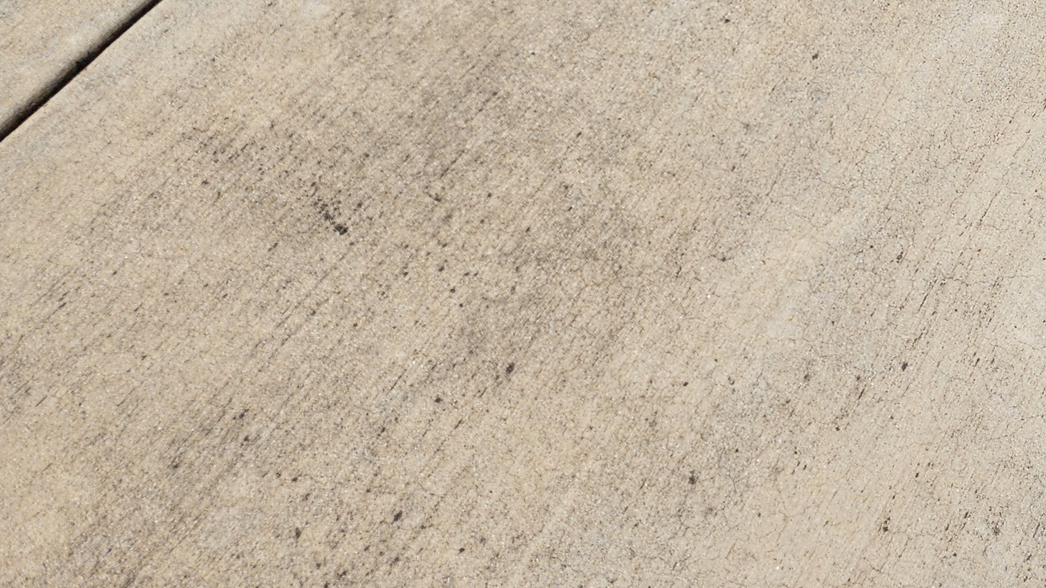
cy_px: -211
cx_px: 1146
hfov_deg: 32.7
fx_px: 1553
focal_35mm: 56
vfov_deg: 19.5
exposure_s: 1/2510
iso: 12
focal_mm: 6.4
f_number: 1.8
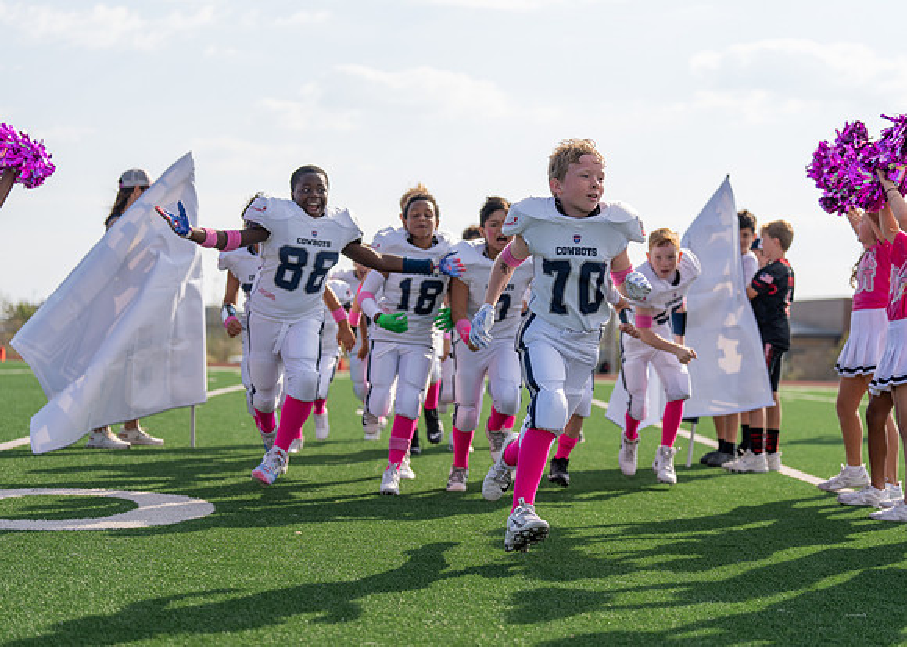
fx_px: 1889
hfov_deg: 27.0
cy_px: 324
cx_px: 454
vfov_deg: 19.4
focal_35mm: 73
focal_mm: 70
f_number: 2.8
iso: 100
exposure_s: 1/1250
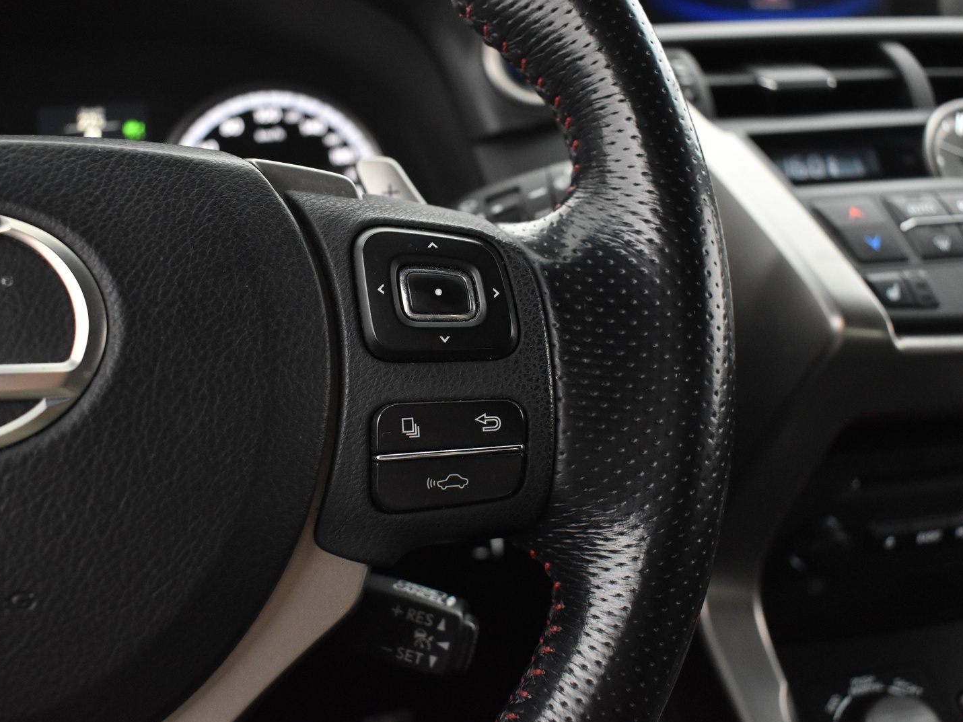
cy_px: 363
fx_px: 1044
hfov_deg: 49.4
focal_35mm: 38
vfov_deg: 38.1
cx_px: 438
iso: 3200
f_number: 3.8
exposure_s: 1/25
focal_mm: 23
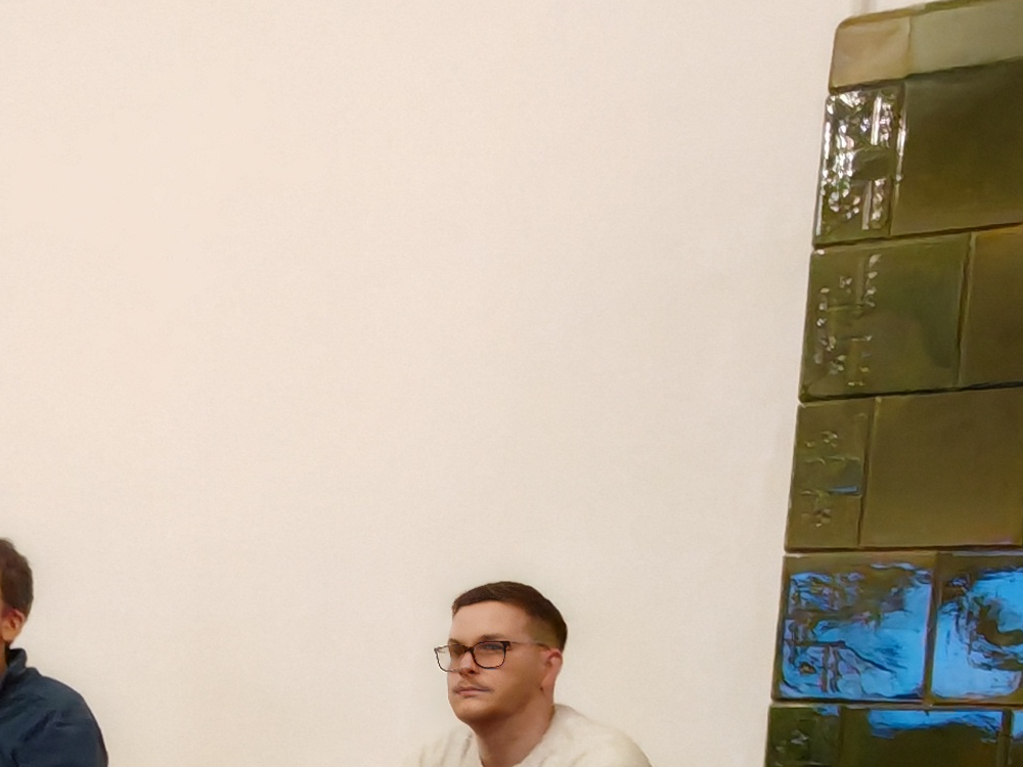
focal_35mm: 64
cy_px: 934
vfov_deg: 21.2
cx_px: -192
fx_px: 1891
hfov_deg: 26.9
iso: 500
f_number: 2.2
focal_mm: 1.96
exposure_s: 1/33
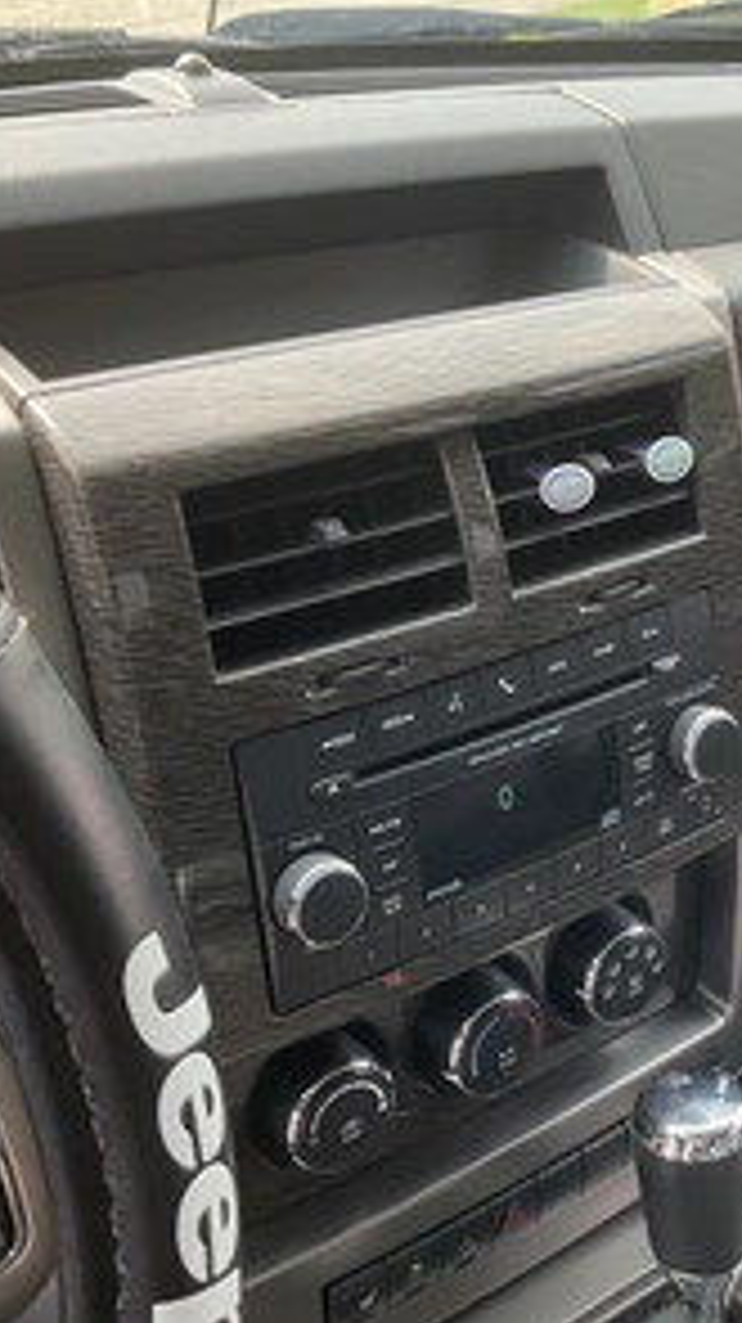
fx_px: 1507
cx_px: 490
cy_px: 657
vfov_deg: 47.4
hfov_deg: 27.5
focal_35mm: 43
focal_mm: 3
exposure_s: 1/122
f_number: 1.8
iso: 32
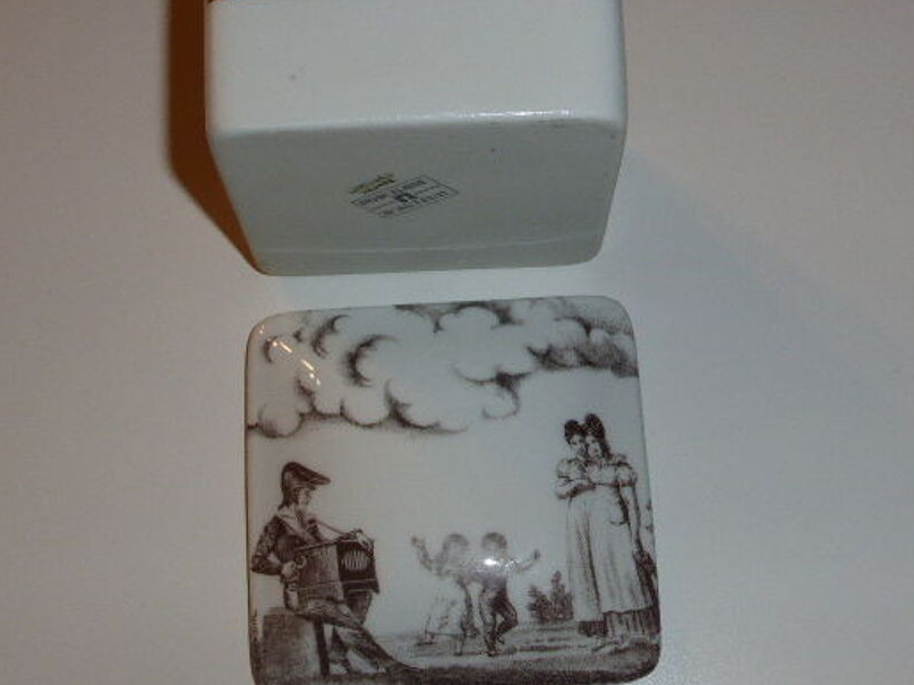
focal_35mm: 57
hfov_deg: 33.8
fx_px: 1505
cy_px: 333
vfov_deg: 25.7
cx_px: 462
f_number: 4.1
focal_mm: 7.9
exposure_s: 1/60
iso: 200
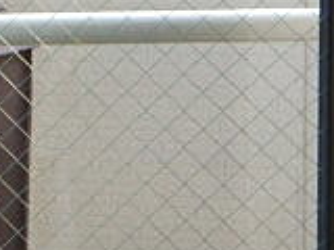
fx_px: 926
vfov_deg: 14.8
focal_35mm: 96
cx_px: -196
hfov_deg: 17.8
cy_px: -71
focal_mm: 4.3
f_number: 2.8
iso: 125
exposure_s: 1/125
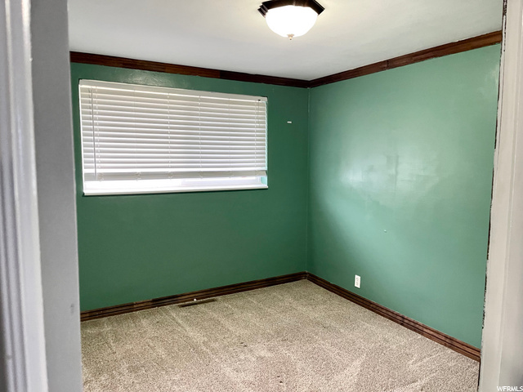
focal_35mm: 26
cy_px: 196
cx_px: 262
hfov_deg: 67.3
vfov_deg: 53.1
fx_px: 393
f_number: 1.6
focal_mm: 5.1
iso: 400
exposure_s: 1/60
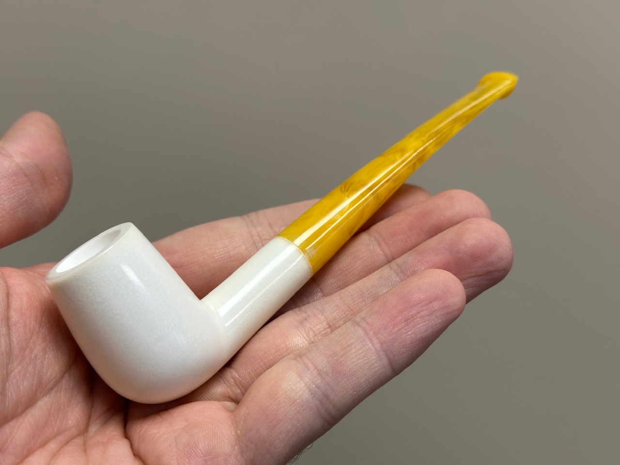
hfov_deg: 39.7
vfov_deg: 30.3
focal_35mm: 48
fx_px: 860
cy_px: 232
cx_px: 310
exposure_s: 1/100
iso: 50
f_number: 1.78
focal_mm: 6.86
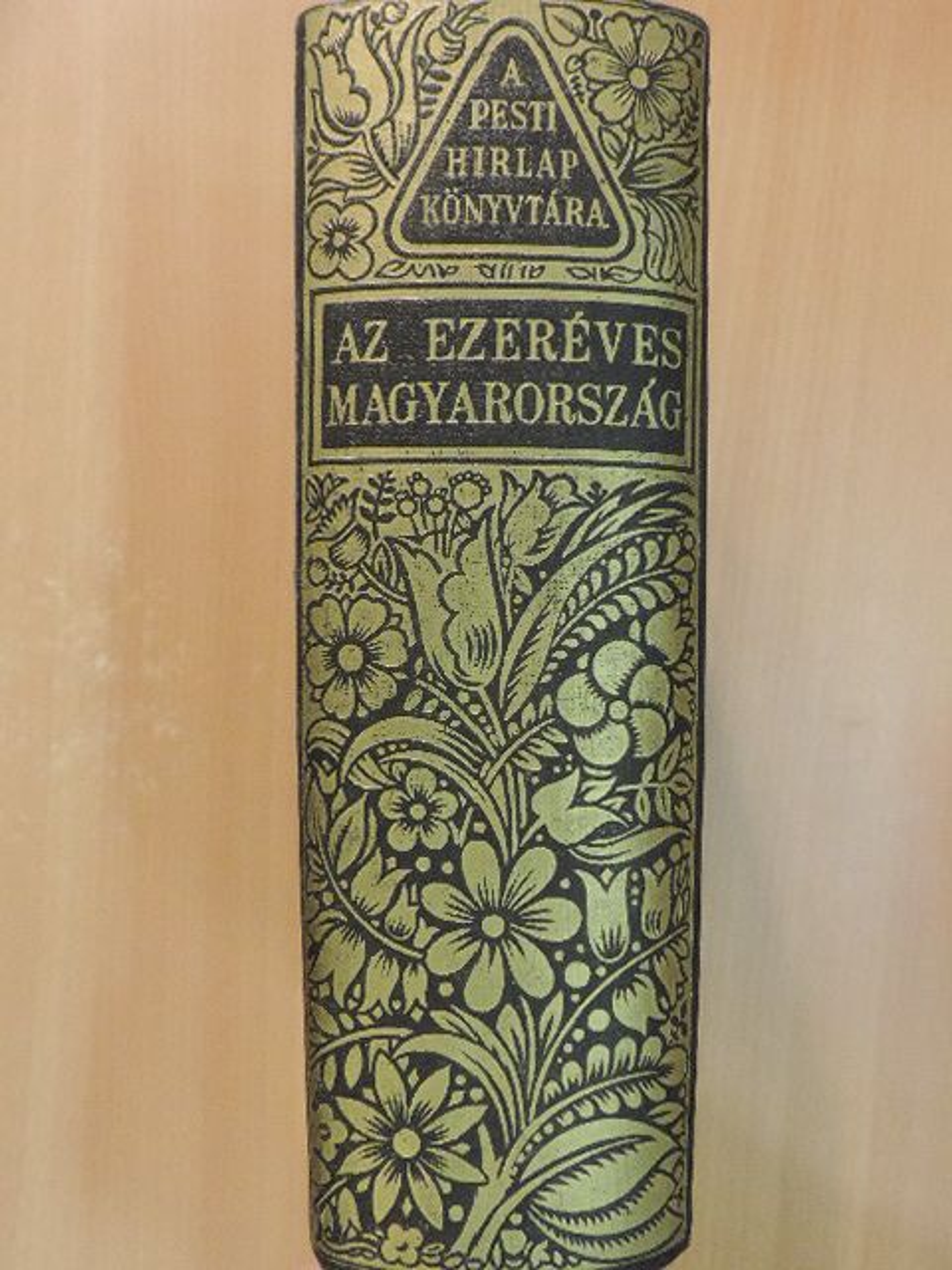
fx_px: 1210
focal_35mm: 33
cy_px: 635
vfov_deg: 55.4
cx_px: 476
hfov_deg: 42.9
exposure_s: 1/60
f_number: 3.2
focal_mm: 5.8
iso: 1400
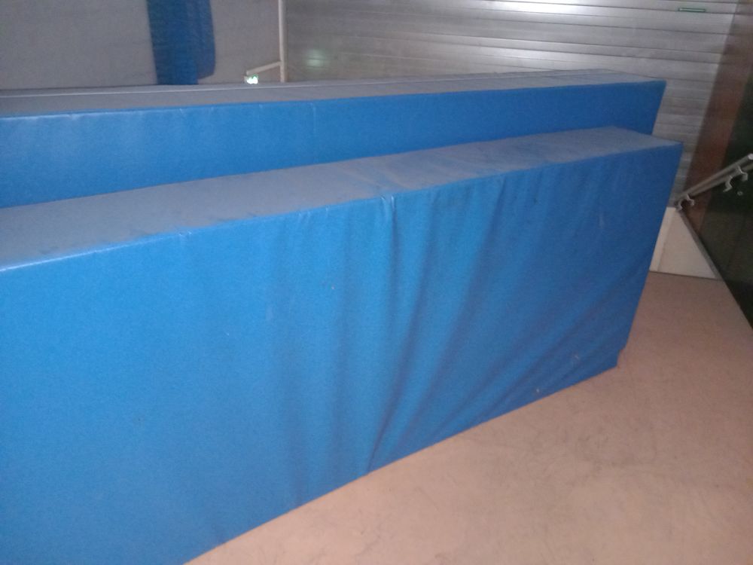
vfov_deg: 51.4
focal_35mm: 27
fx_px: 587
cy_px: 282
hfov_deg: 65.3
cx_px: 376
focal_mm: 4
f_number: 1.8
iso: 1250
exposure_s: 1/14.3
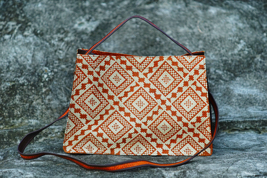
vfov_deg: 7.6
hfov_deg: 11.4
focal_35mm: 180
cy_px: 89
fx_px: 1335
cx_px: 134
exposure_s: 1/500
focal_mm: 180
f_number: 2.8
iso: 400
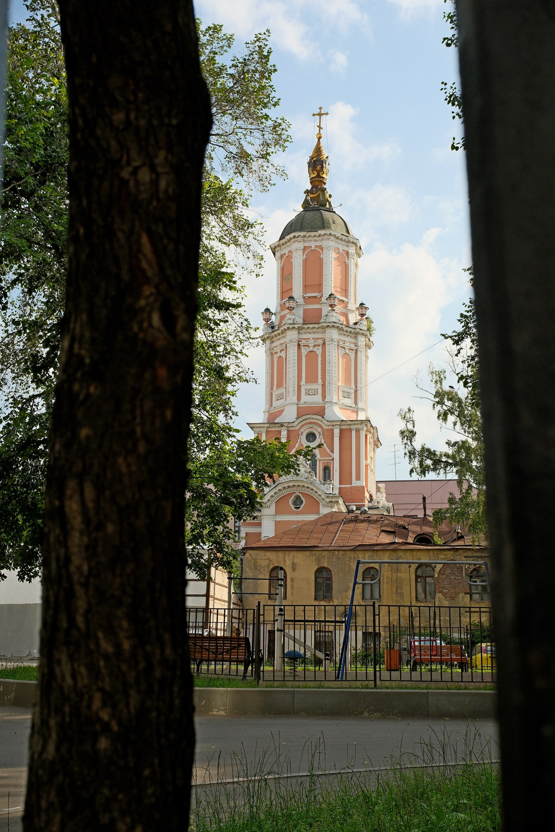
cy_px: 416
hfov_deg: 32.6
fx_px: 948
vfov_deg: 47.4
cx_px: 278
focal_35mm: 41
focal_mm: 27
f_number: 8
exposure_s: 1/850
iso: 640
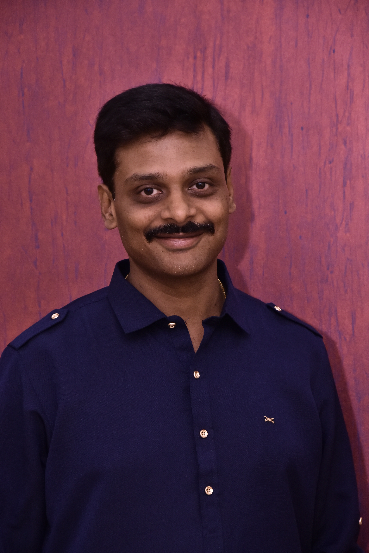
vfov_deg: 13.0
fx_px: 2421
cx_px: 184
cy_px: 276
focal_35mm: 158
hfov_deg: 8.7
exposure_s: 1/60
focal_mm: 105
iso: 640
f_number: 7.1
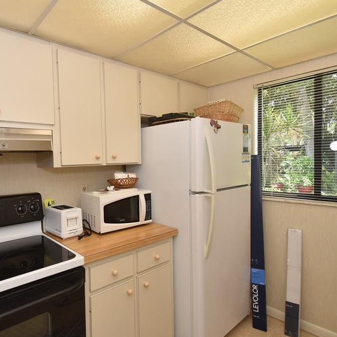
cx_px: 125
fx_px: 231
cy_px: 164
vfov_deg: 72.1
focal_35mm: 21
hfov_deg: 70.9
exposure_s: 1/125
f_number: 5.6
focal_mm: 10
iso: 400
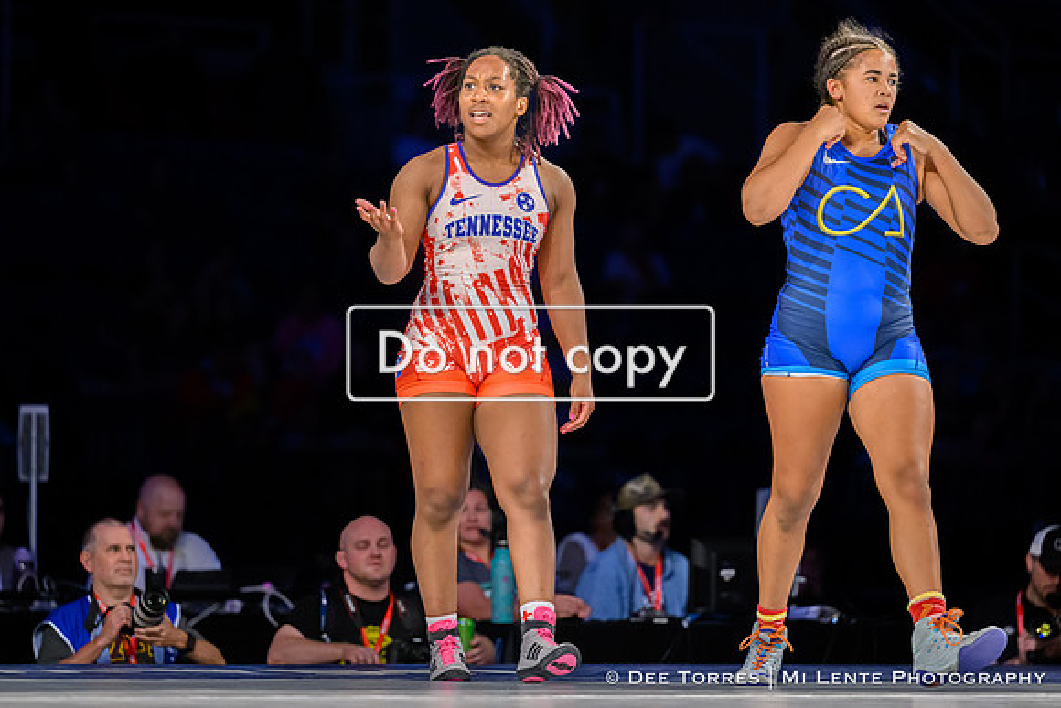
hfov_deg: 10.2
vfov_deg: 6.8
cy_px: 323
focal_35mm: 202
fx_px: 5951
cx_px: 463
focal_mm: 160
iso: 3600
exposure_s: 1/800
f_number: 2.8
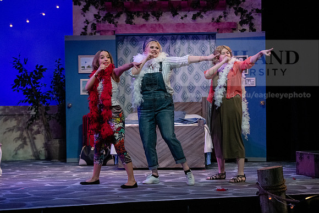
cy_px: 106
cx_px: 160
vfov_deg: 12.5
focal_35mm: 110
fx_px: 975
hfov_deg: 18.6
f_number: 3.5
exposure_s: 1/400
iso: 4000
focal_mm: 110
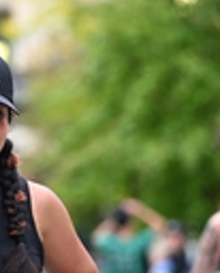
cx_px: -82
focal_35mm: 463
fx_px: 3755
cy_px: 158
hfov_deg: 3.3
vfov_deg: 4.2
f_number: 2.8
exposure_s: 1/1600
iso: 640
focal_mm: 115
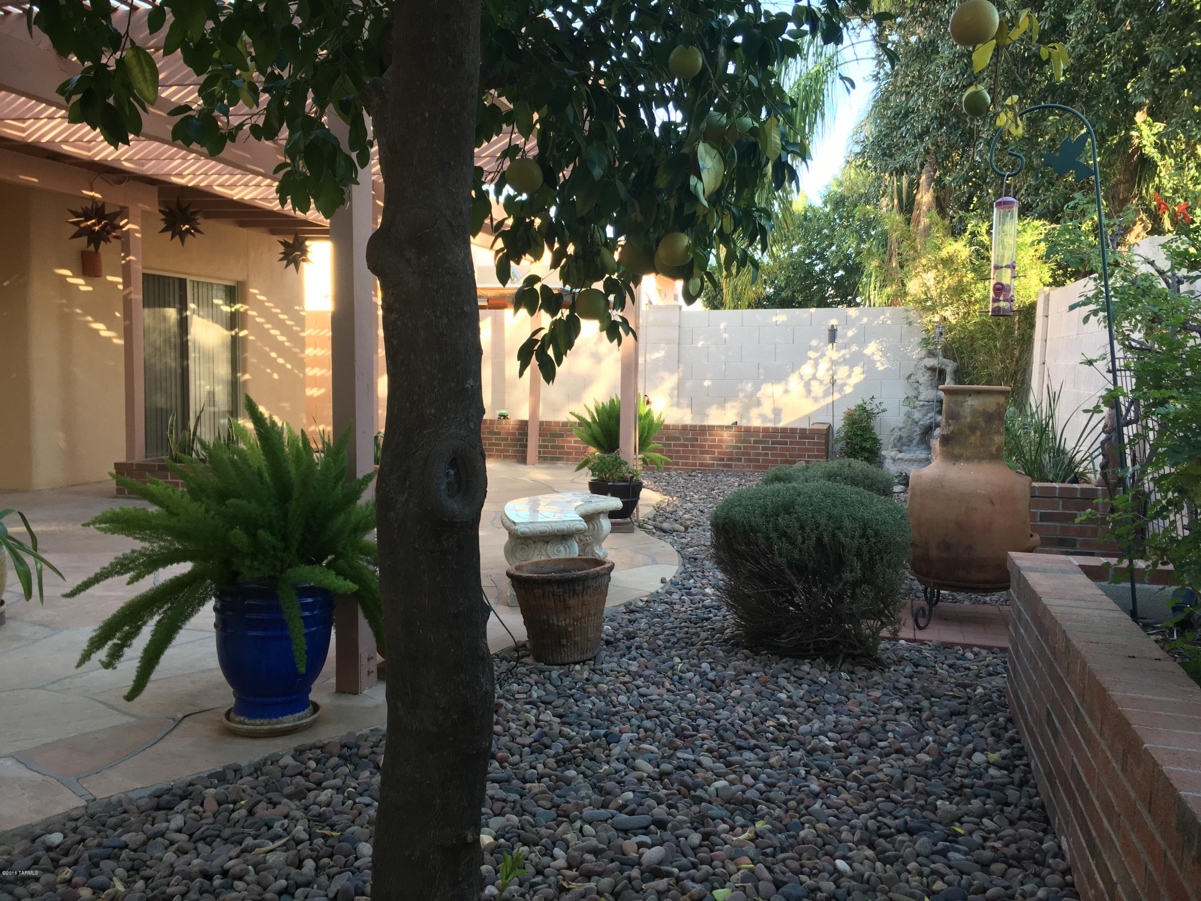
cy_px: 450
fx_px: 1006
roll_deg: -1.1
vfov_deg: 48.2
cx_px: 600
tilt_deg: -4.8
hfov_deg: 61.7
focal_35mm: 29
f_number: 2.2
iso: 40
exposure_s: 1/120
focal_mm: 4.15
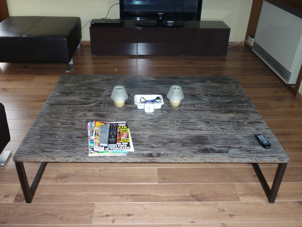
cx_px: 151
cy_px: 114
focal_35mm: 33
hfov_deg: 55.4
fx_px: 288
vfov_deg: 42.9
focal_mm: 5.8
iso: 320
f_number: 3.5
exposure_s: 1/30
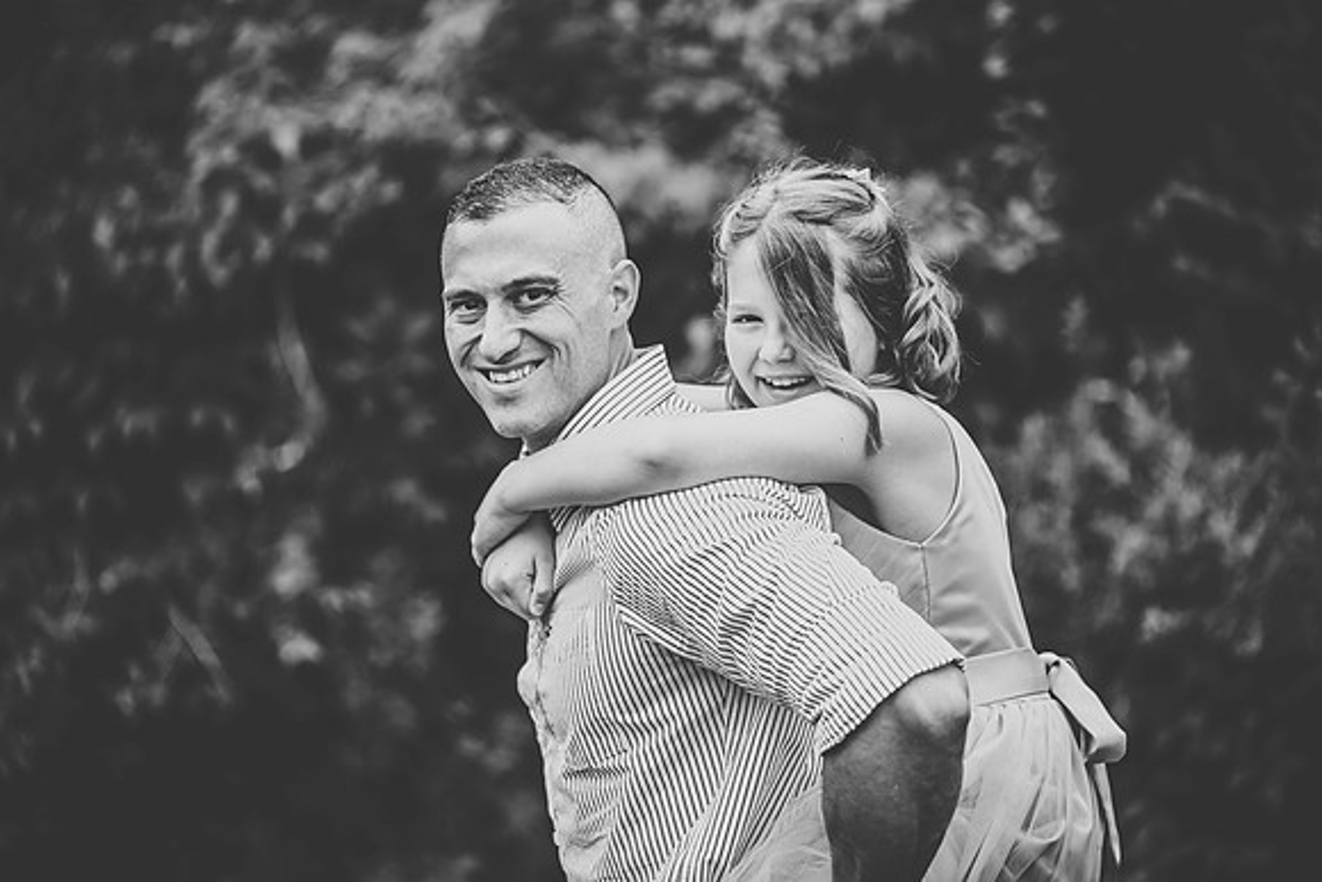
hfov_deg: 12.4
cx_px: 661
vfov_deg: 8.3
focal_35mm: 165
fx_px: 6060
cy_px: 441
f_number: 2.8
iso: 640
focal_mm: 165
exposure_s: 1/4000
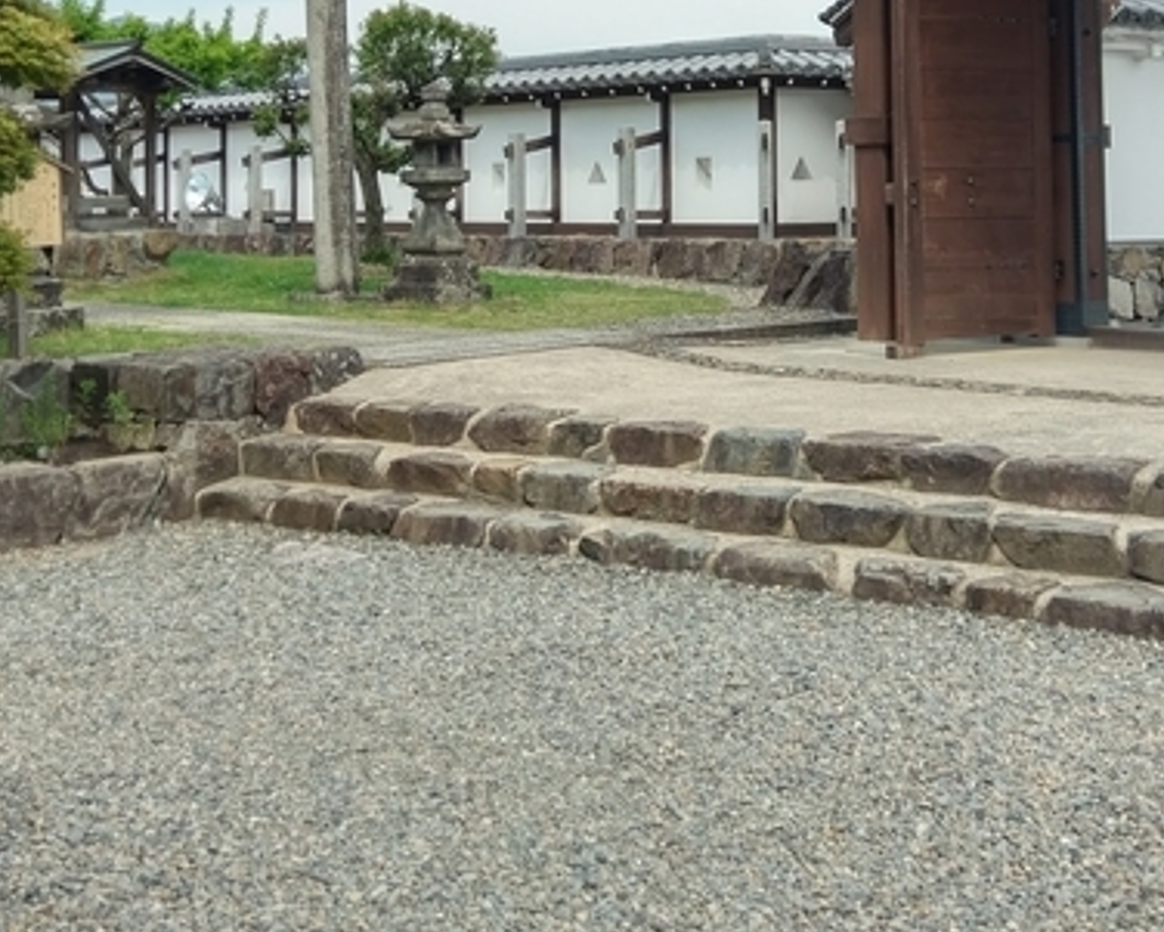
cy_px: 96
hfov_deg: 34.7
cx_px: 622
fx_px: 1861
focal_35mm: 54
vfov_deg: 27.1
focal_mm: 4.58
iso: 100
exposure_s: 1/990
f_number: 1.8
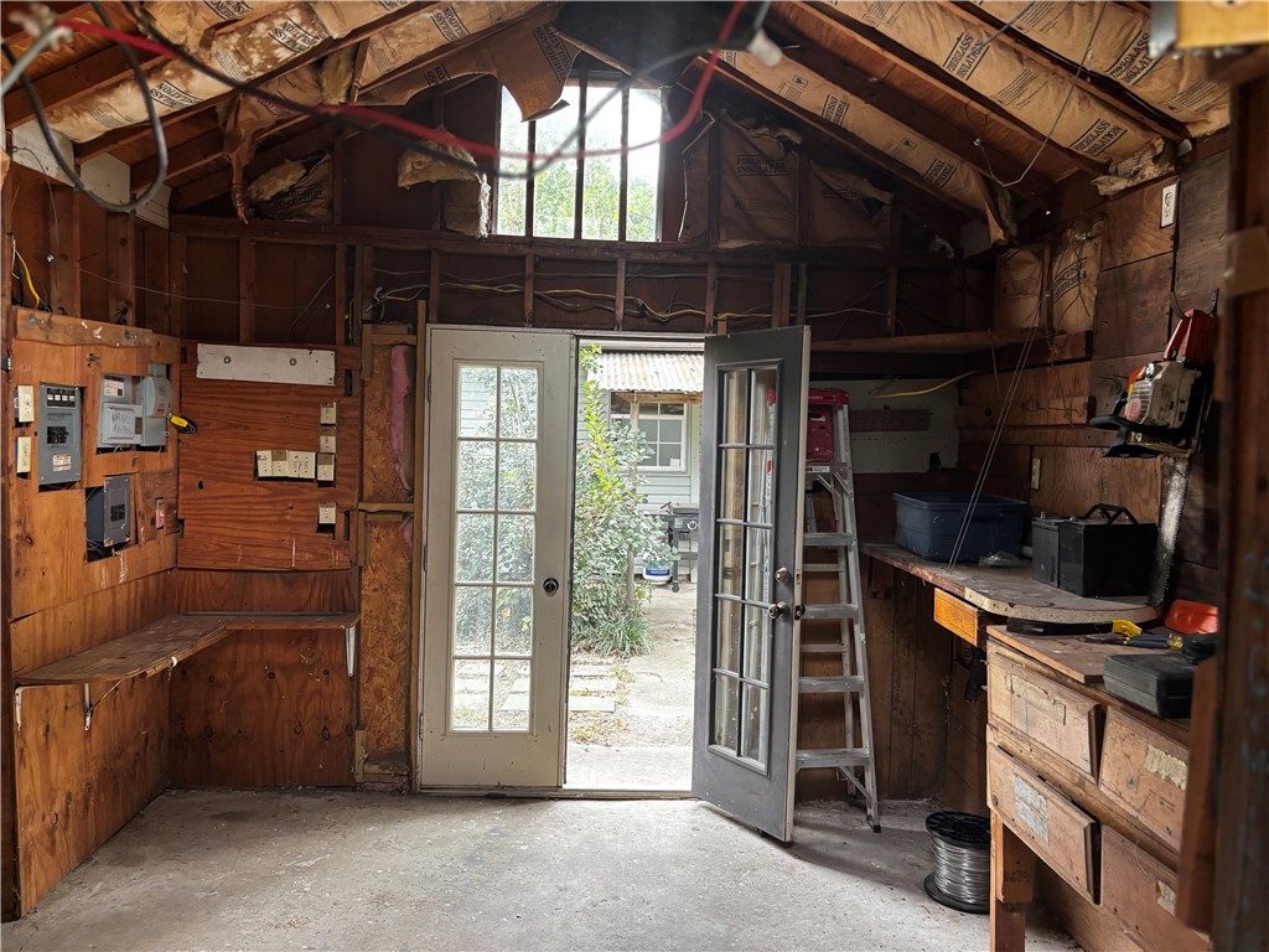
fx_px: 953
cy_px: 476
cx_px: 634
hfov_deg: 67.3
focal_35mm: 26
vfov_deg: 53.1
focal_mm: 5.96
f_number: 1.6
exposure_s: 1/60
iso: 160
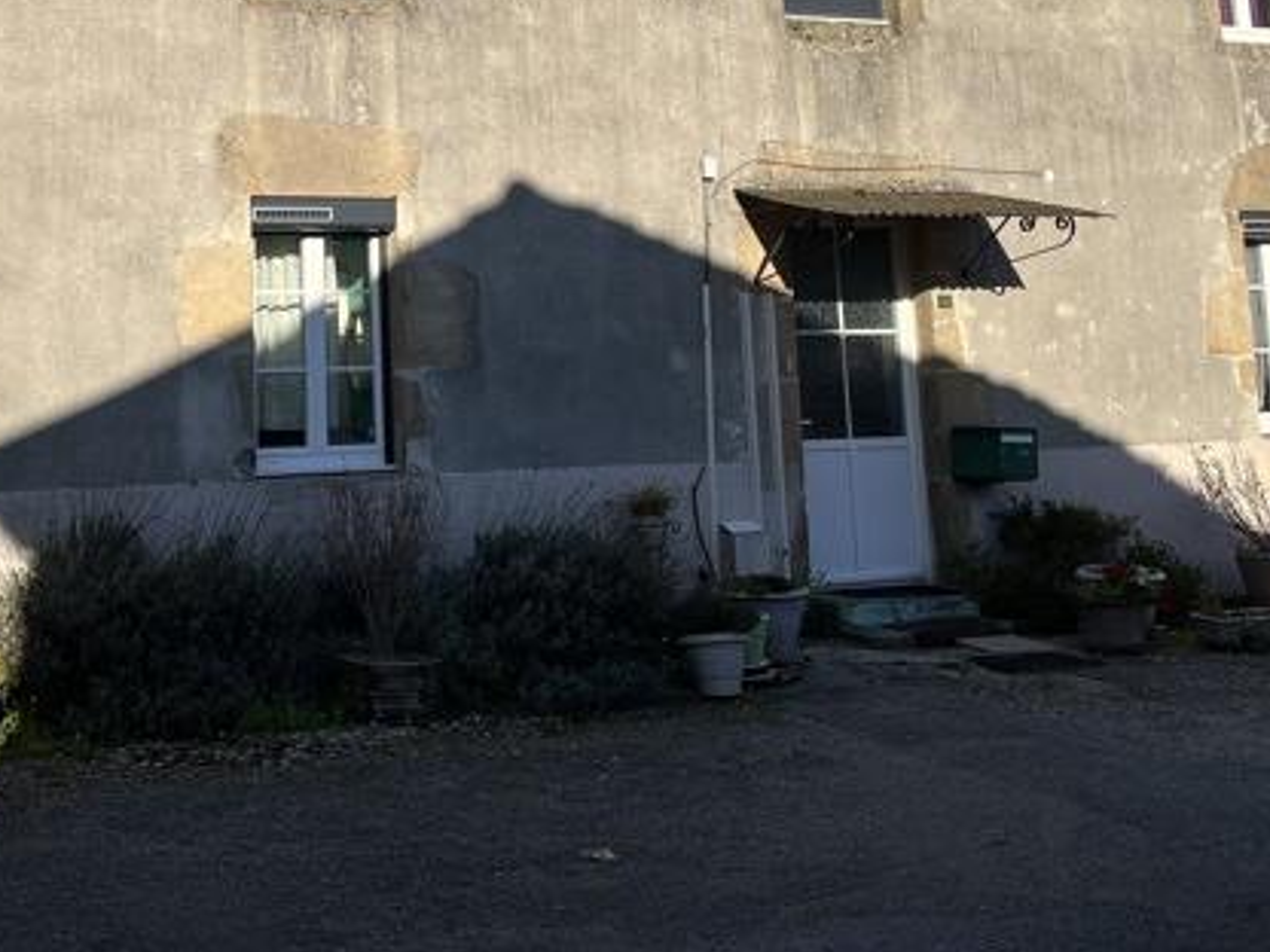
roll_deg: +1.3
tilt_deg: +8.9
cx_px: 394
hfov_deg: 37.6
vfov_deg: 28.1
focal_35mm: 50
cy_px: 113
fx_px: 1834
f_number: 1.6
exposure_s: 1/4149
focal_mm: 5.1
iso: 50
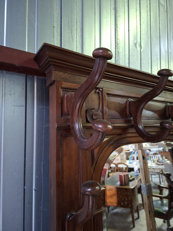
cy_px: 116
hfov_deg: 58.8
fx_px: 153
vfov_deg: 74.0
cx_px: 86
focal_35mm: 23
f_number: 1.8
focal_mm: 5.54
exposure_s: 1/25
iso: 400
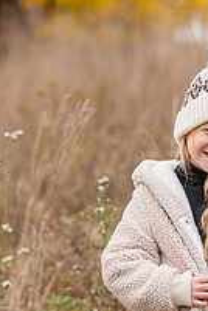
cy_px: 237
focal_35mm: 302
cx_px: 204
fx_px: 2617
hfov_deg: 4.5
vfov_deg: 6.8
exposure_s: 1/500
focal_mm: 135
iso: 1600
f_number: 4
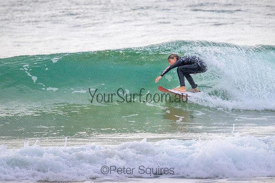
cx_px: 143
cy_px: 79
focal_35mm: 914
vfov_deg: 1.5
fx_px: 6982
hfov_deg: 2.3
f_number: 11
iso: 2500
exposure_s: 1/2000
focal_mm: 800
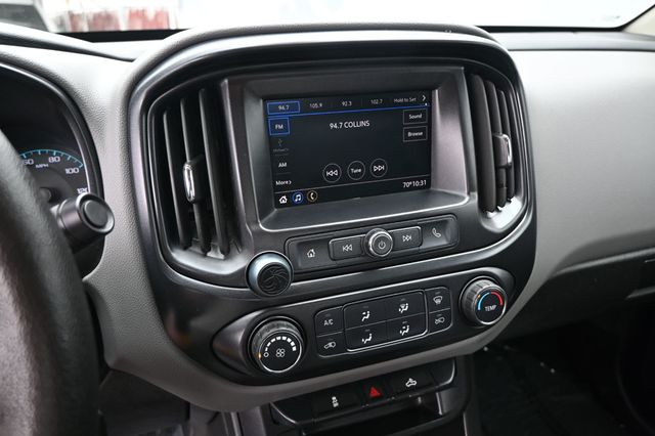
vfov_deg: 53.1
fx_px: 436
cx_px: 328
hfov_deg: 73.8
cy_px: 218
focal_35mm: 24
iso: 640
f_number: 3.5
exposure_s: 1/125
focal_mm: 16
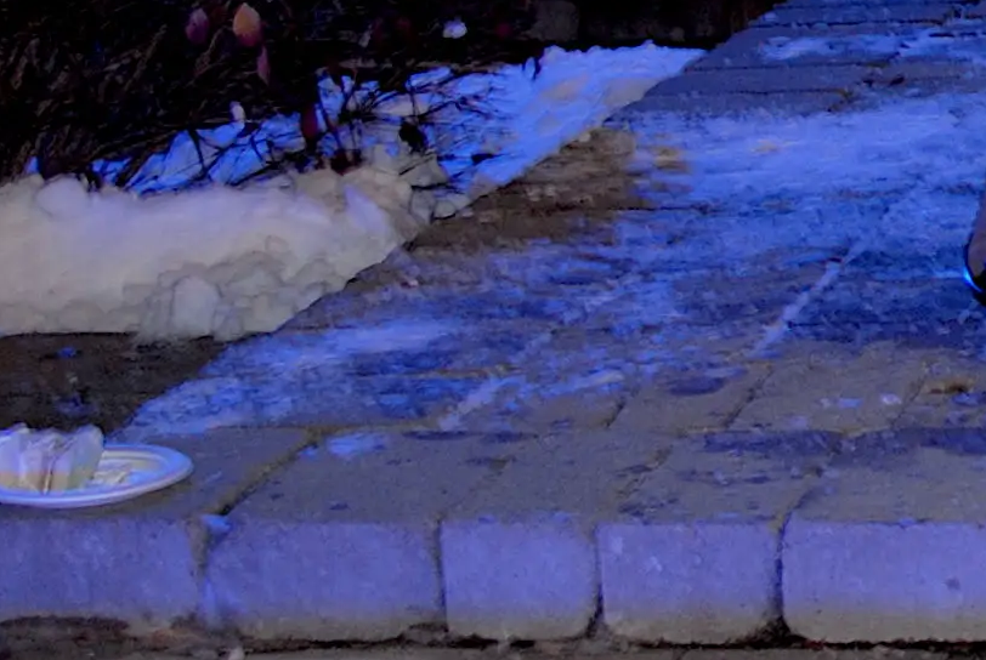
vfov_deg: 9.3
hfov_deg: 12.9
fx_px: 3922
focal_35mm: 143
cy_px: -415
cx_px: 1806
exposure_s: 1
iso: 200
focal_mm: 20
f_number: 3.8
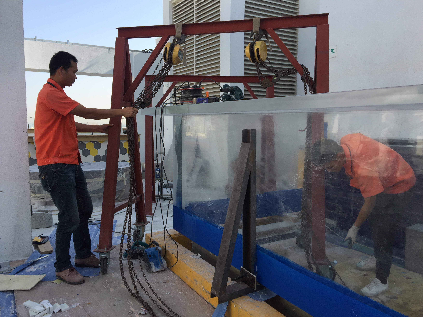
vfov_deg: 48.2
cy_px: 158
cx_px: 212
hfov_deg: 61.7
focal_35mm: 29
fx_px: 354
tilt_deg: -6.6
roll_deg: -1.5
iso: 32
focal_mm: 4.15
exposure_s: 1/920
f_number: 2.2
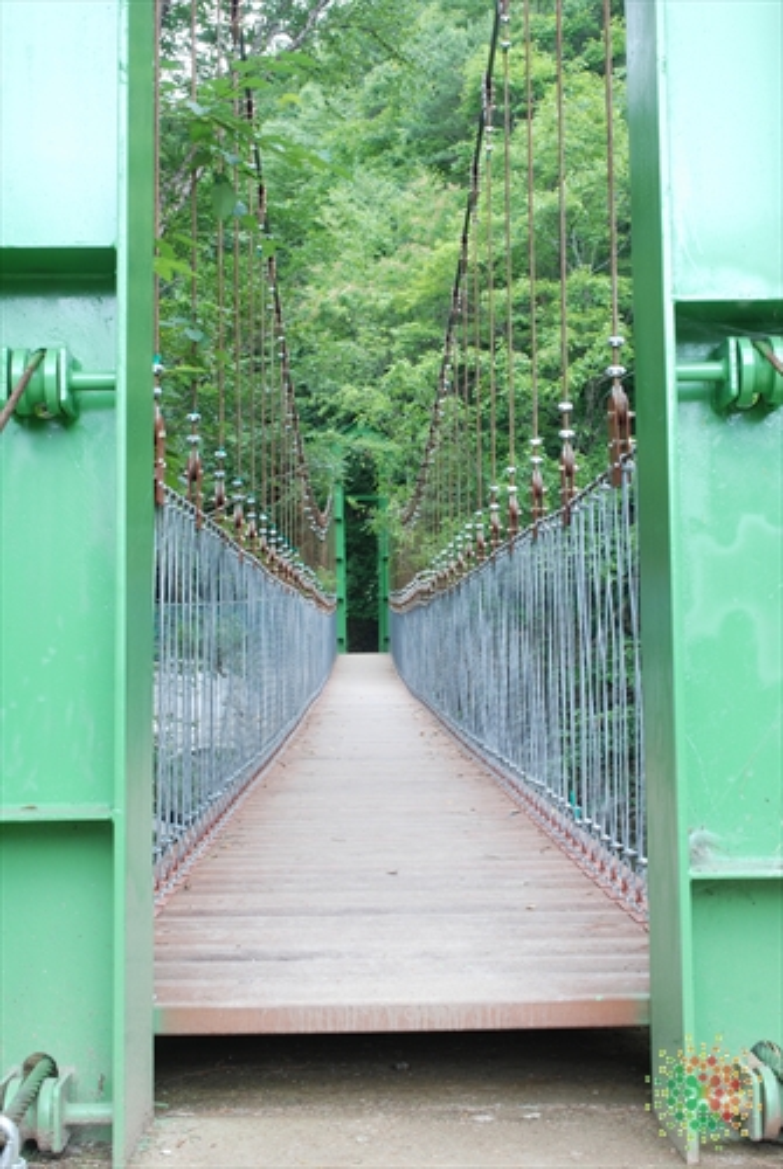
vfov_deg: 41.1
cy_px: 584
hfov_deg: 28.2
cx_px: 392
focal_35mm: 48
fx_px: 1560
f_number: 13
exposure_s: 1/5
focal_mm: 32
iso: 100
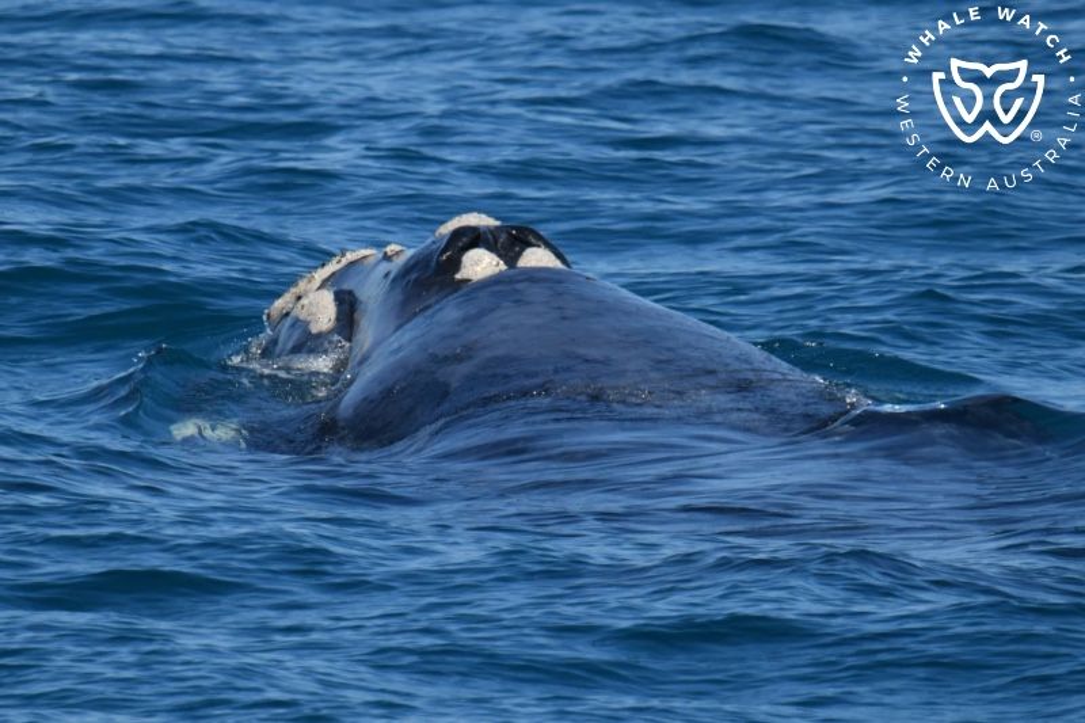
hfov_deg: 3.4
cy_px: 362
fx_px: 18078
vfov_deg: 2.3
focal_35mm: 600
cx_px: 542
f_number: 6.3
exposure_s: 1/8000
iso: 1250
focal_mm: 600
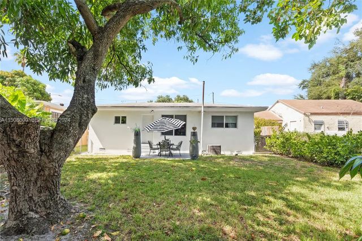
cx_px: 181
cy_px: 120
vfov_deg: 73.7
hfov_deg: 96.8
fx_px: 161
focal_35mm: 16
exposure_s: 1/25
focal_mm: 16
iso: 80
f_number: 9
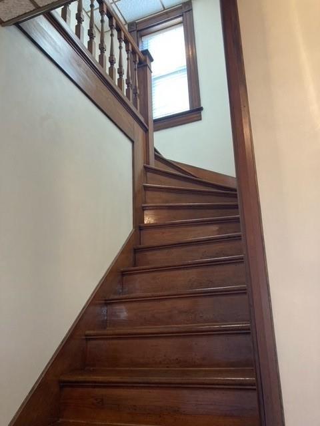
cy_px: 213
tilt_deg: +17.4
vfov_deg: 63.4
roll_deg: +1.2
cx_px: 160
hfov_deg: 49.7
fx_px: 345
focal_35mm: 28
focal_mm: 3.99
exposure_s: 1/60
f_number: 1.8
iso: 125
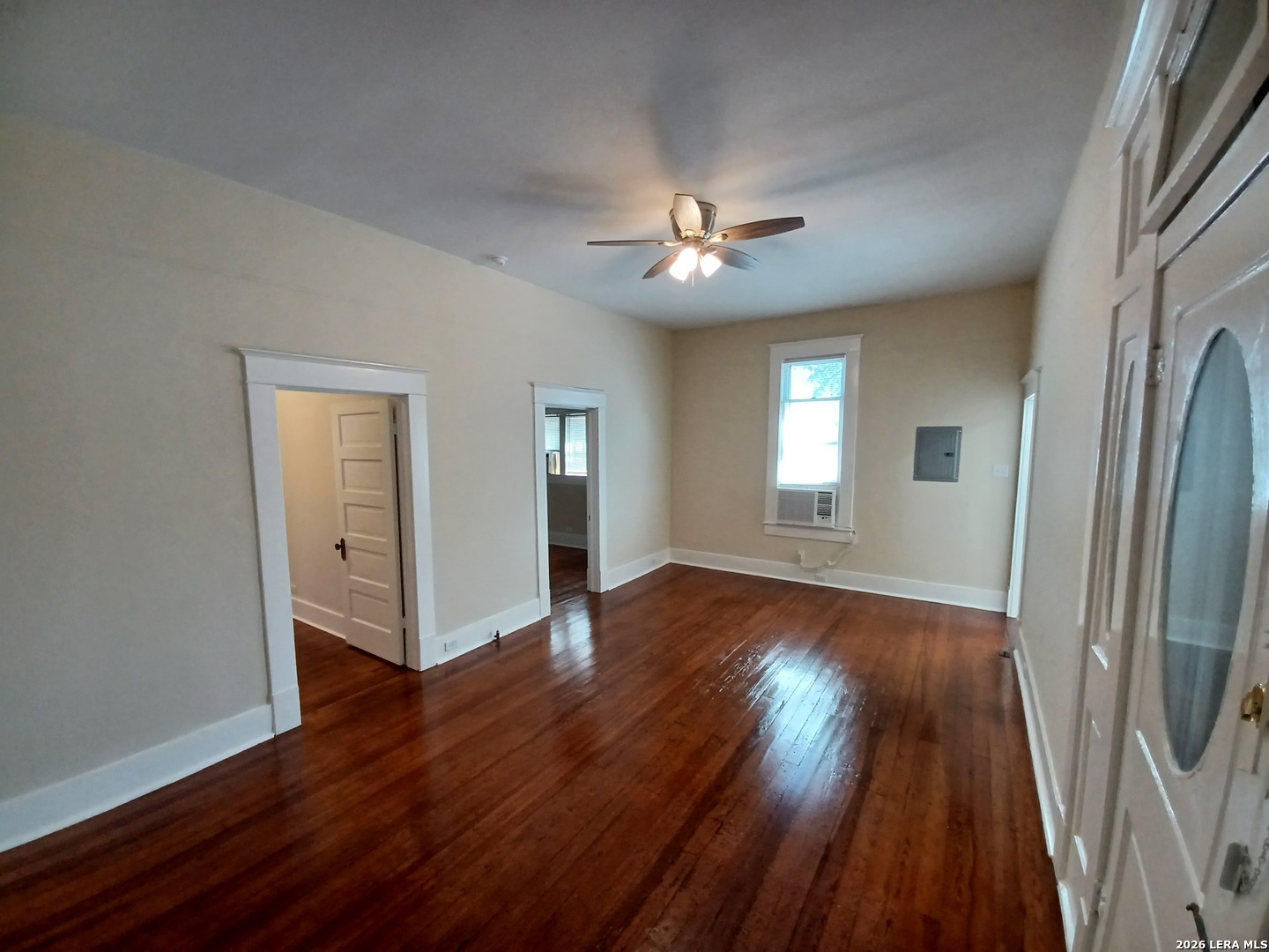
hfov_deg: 106.2
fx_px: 477
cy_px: 476
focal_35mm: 13
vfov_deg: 89.9
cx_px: 634
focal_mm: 1.42
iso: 160
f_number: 2.2
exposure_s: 1/40
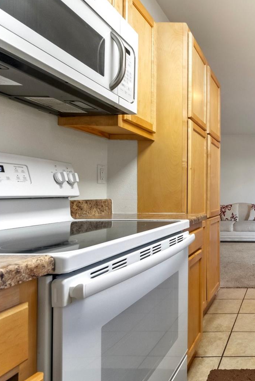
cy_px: 192
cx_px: 289
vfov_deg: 76.1
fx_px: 244
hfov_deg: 41.9
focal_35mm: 23
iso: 2000
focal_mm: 10
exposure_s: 1/15
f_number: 8
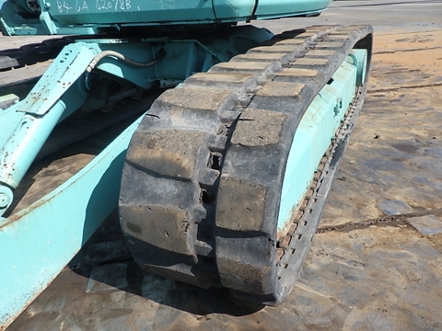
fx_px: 358
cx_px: 221
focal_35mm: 28
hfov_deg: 63.4
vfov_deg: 49.7
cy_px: 166
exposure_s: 1/640
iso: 125
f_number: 4.2
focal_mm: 5
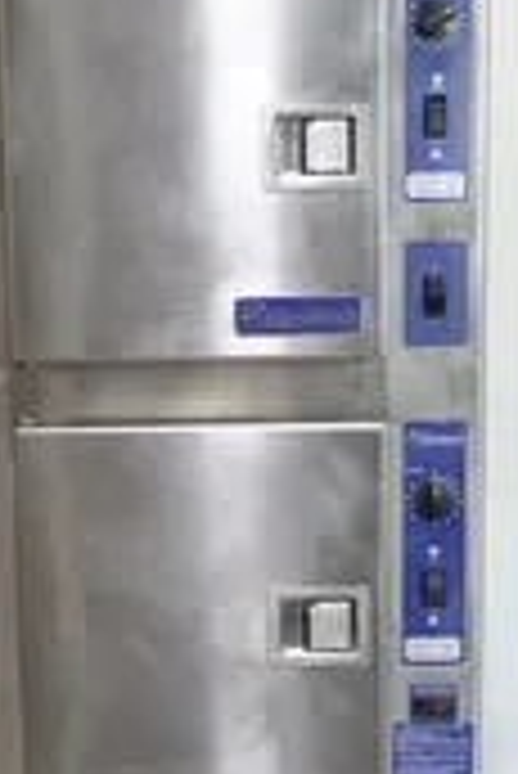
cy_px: 572
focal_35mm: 93
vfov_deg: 21.7
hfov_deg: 14.7
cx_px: 254
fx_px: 2003
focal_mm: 14.99
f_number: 4
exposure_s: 1/80
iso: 1600
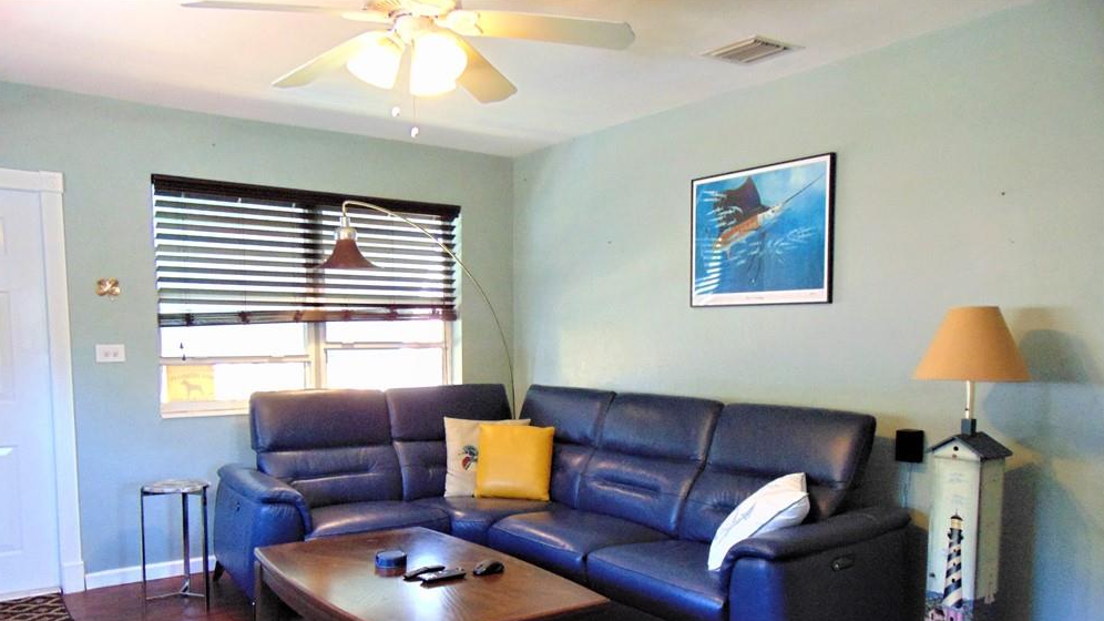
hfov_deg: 67.9
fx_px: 820
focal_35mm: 28
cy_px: 419
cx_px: 544
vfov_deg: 40.9
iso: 400
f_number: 3
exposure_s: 1/25
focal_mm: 4.5
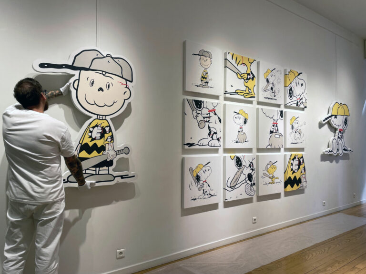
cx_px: 183
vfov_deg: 53.1
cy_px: 137
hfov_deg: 67.3
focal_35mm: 26
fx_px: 275
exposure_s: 1/437
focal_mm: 4.2
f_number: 1.6
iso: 32
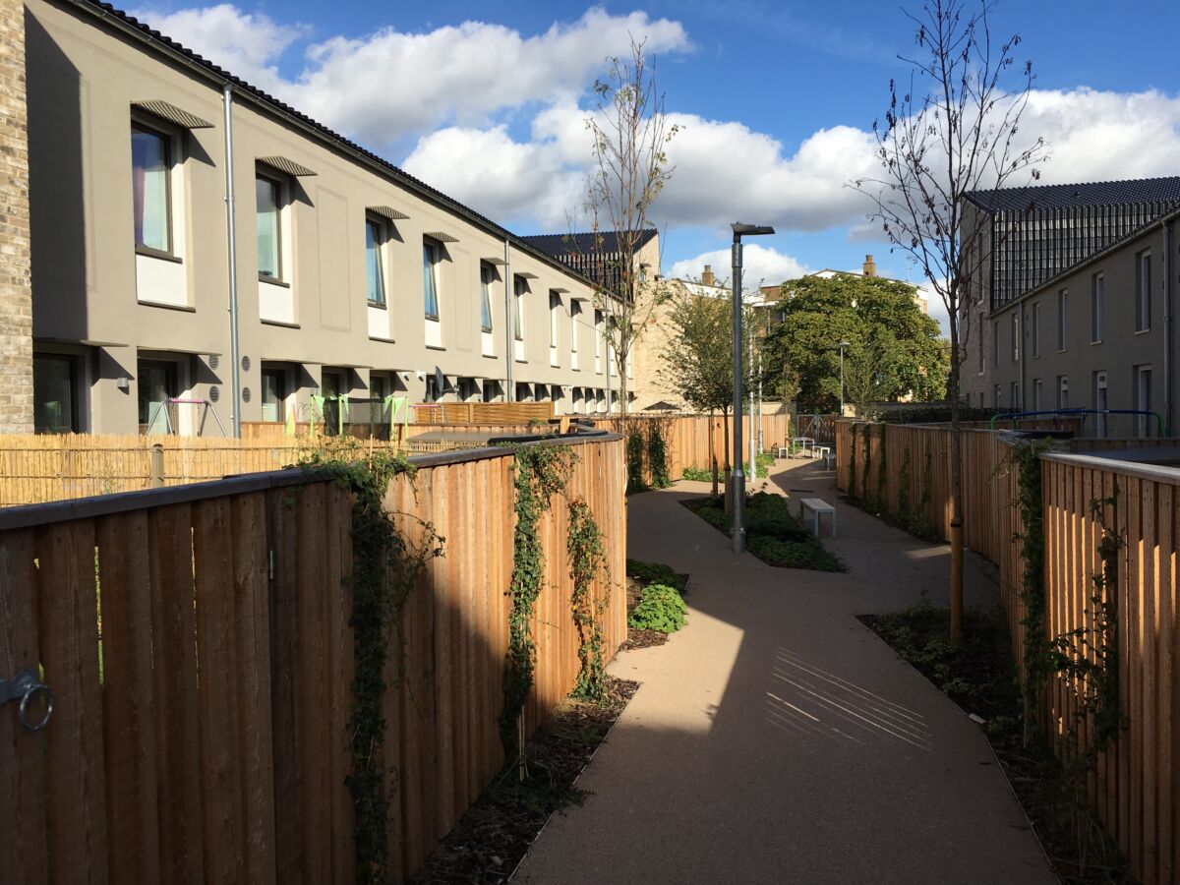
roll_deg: +1.5
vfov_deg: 48.2
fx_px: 989
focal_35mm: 29
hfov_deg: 61.7
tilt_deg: -0.5
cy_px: 442
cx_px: 590
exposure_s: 1/1603
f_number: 2.2
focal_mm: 4.15
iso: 25
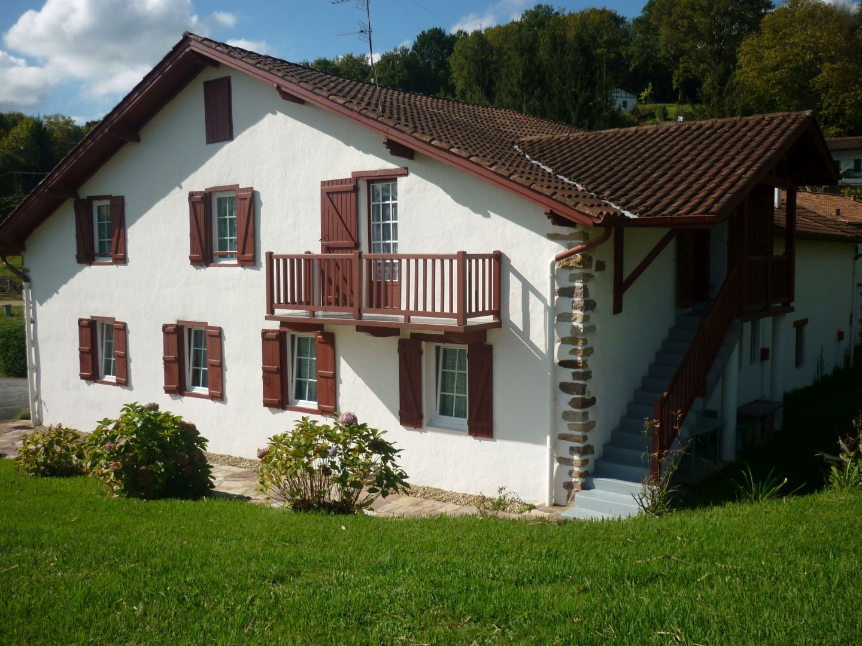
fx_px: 822
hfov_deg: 55.4
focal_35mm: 33
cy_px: 323
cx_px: 431
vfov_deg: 42.9
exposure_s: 1/250
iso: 80
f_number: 8
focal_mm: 5.5
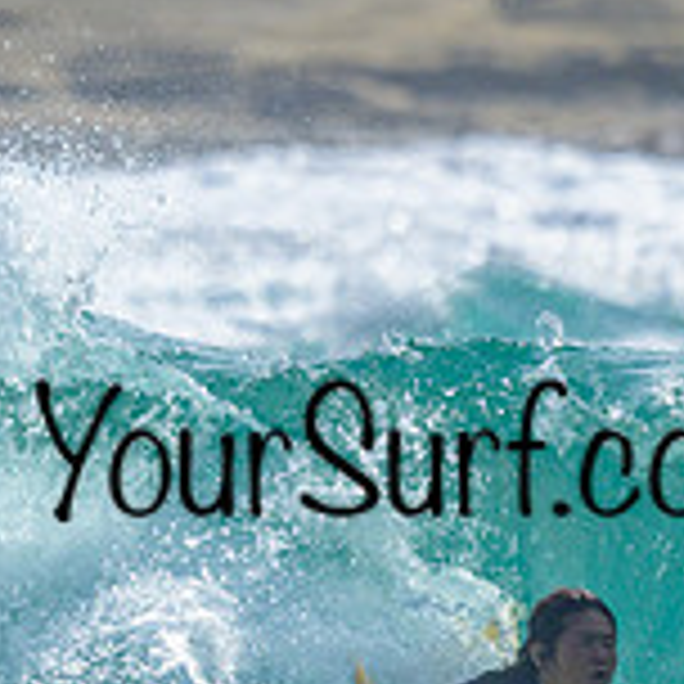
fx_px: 79921
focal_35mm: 3575
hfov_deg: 0.5
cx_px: 12
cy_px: 86
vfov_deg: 0.5
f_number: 6.3
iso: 220
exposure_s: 1/2000
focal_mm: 800
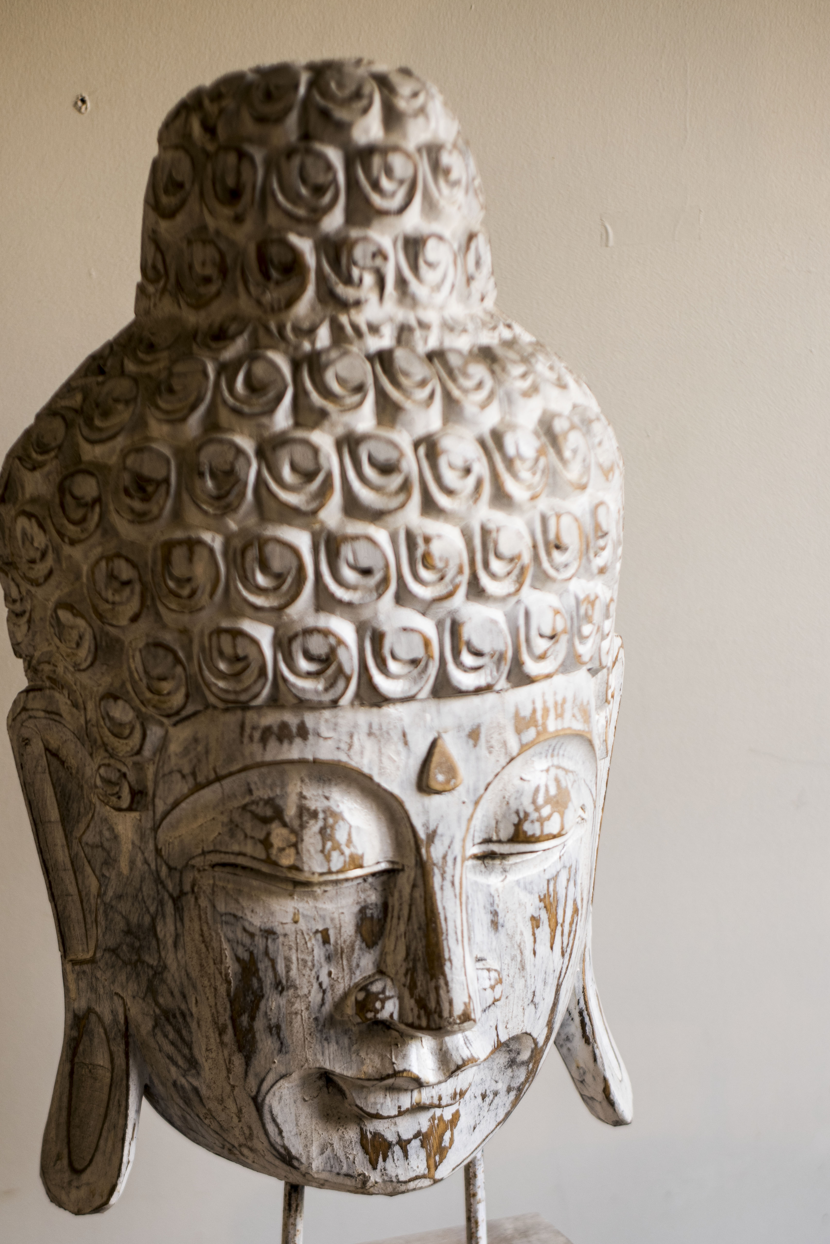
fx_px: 2488
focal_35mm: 72
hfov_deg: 18.9
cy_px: 754
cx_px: 344
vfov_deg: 28.0
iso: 180
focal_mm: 50
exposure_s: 1/160
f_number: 2.2
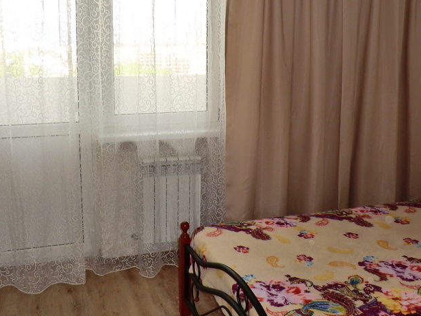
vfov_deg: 36.6
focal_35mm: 39
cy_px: 114
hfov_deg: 47.8
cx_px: 208
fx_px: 475
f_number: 3.2
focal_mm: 4.3
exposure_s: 1/60
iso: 80
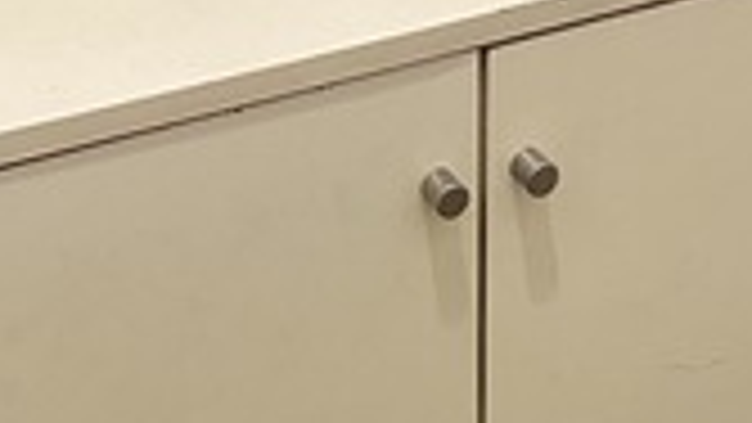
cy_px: 788
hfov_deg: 20.9
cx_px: 428
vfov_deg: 11.0
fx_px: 2034
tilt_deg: -44.9
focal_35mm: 102
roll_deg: +1.9
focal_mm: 4.25
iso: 200
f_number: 1.8
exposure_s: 1/50
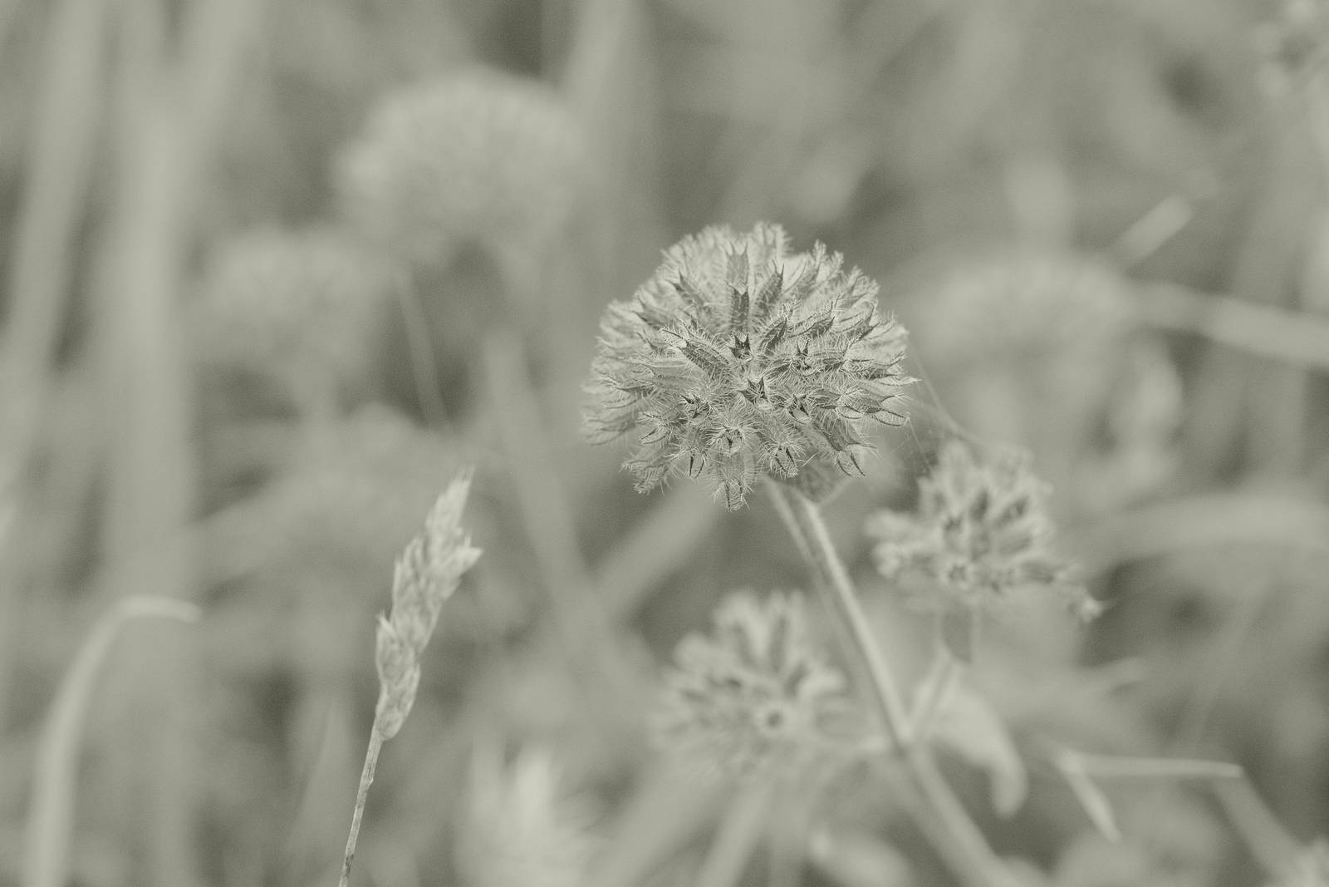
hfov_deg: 17.1
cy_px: 444
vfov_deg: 11.4
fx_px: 4430
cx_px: 664
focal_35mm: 120
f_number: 5.6
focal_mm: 80
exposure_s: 1/240
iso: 1600
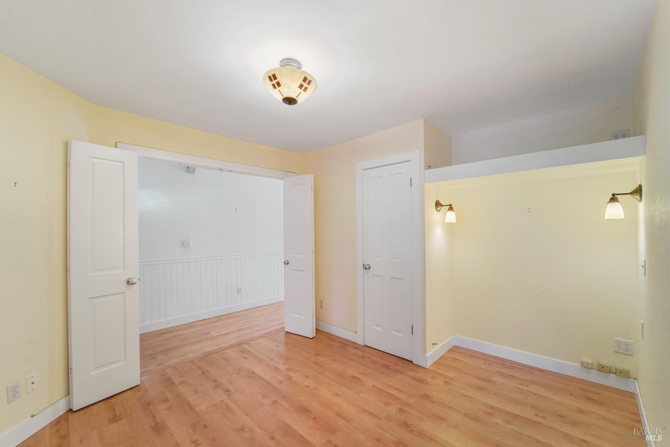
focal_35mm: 14
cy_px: 224
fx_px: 261
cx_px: 335
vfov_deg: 81.2
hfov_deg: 104.3
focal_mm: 14
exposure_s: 1.6
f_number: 8
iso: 100
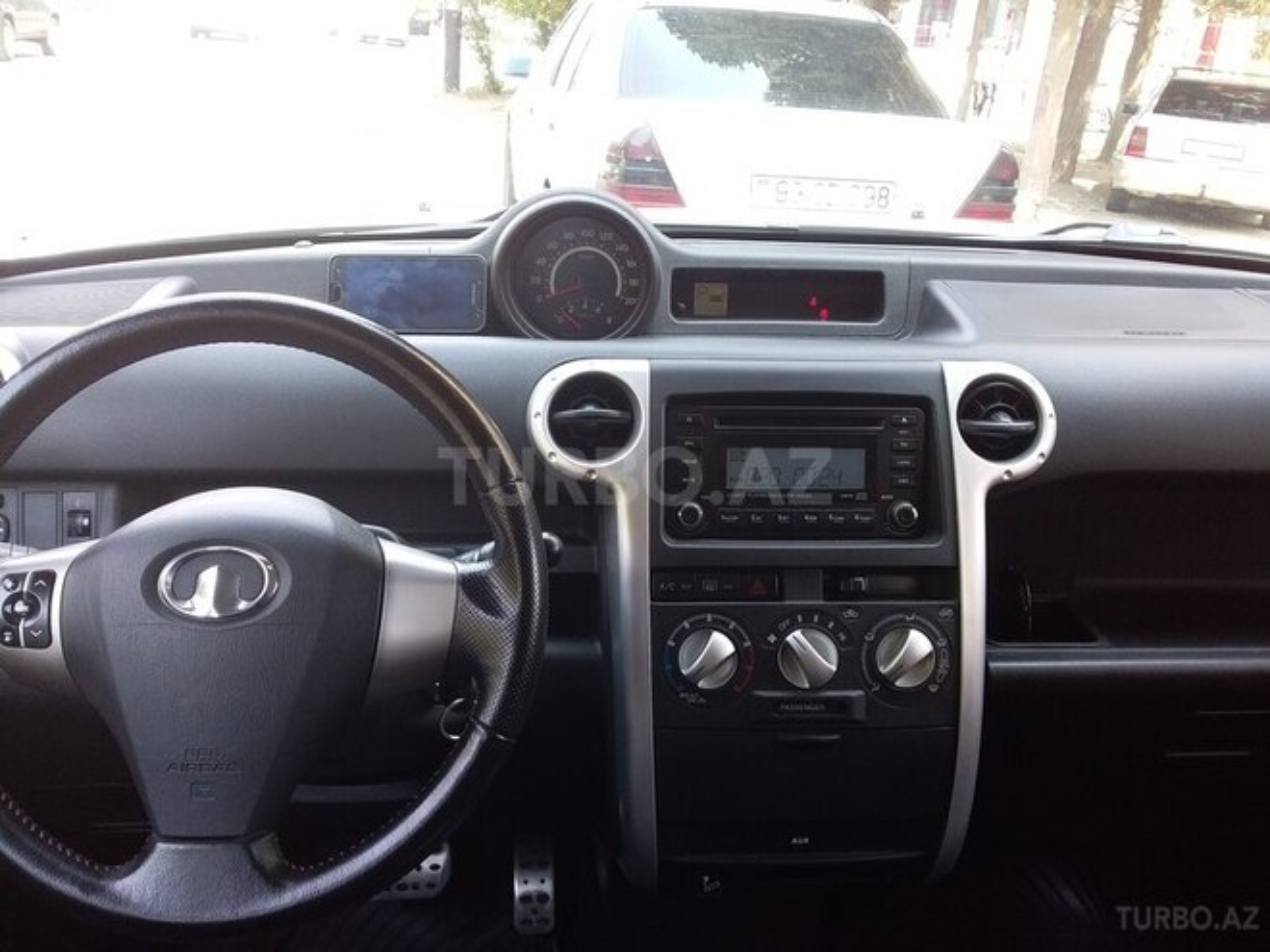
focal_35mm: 31
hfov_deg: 58.4
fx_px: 1137
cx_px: 635
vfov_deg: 45.4
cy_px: 476
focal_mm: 3.3
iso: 40
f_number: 2.2
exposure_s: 1/50
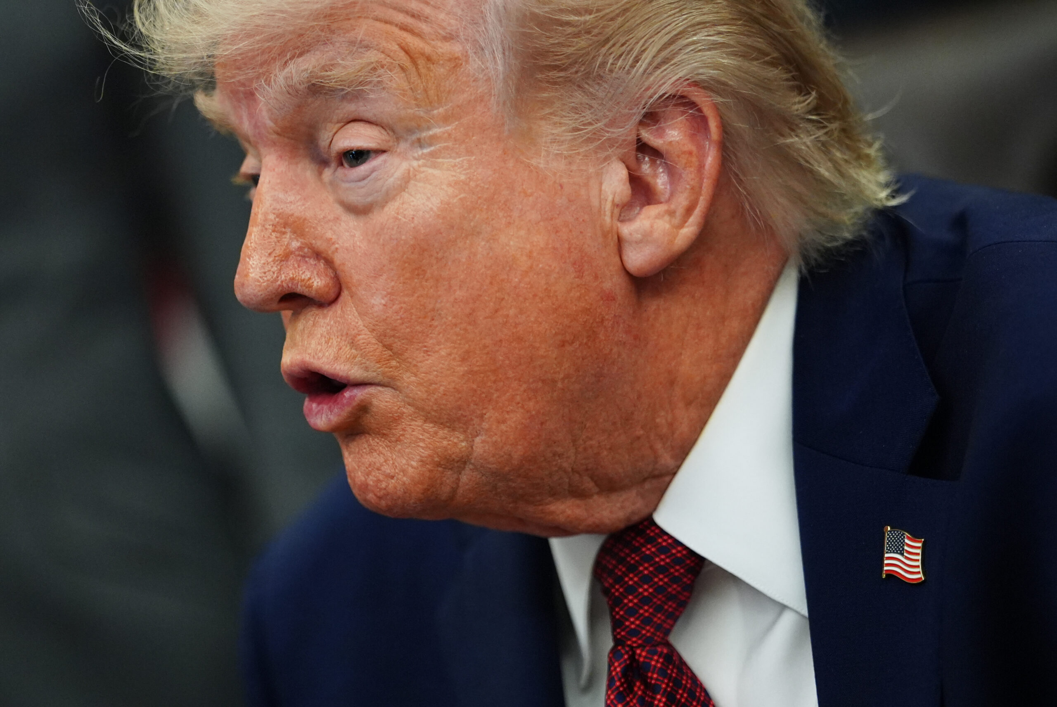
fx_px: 6289
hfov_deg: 9.6
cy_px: 354
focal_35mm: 214
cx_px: 528
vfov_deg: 6.4
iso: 2500
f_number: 2
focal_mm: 143
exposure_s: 1/500
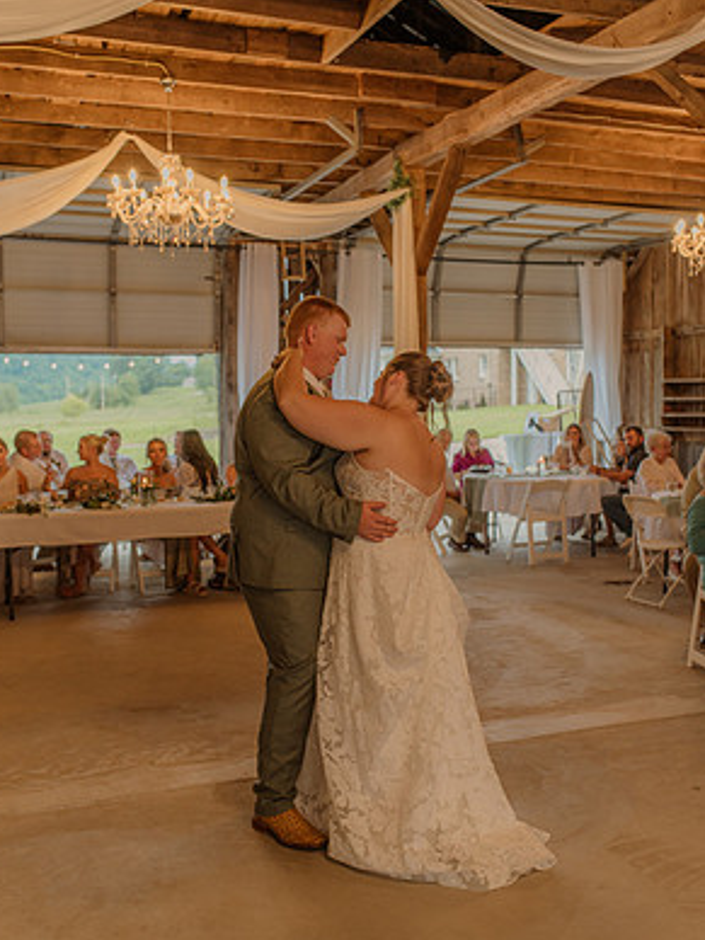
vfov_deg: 47.8
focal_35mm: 39
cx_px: 345
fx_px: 1059
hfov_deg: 36.8
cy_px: 443
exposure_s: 1/200
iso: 640
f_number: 2.5
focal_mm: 35
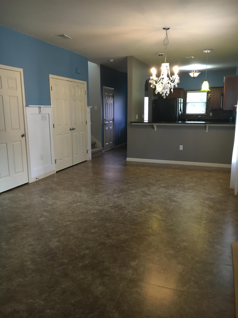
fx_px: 266
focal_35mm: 29
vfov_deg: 61.7
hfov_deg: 48.2
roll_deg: +0.1
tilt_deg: -10.7
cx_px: 119
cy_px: 159
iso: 100
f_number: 2.2
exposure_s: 1/30
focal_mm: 4.15
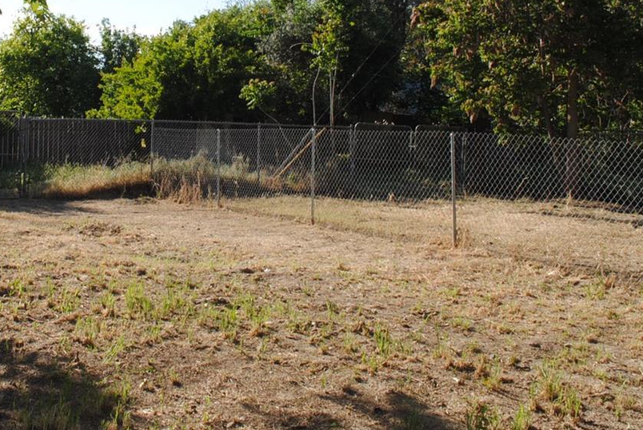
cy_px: 56
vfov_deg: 27.3
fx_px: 858
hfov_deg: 40.2
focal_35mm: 48
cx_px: 184
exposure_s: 1/200
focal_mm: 18
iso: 100
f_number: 7.1
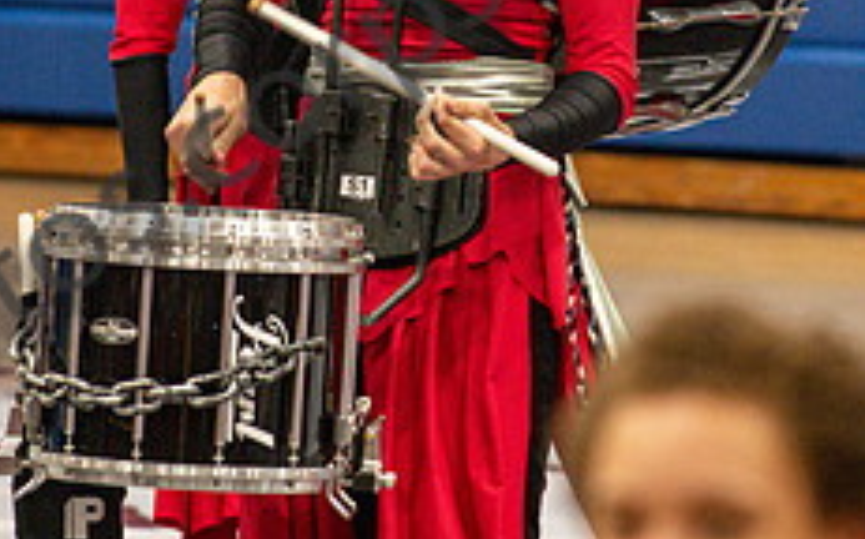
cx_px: 582
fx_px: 15288
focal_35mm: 649
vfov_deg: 2.0
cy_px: 39
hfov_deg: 3.2
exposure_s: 1/500
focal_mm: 200
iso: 5600
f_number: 4
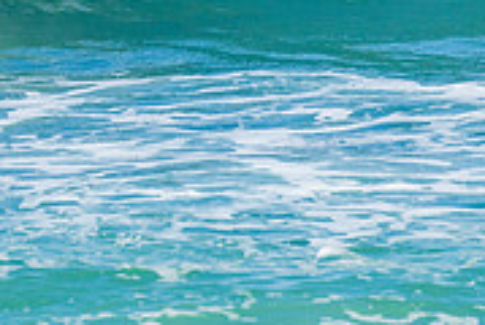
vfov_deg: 0.9
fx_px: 21820
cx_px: -81
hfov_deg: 1.3
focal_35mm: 1617
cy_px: -88
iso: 250
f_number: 5.6
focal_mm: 500
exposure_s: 1/2000
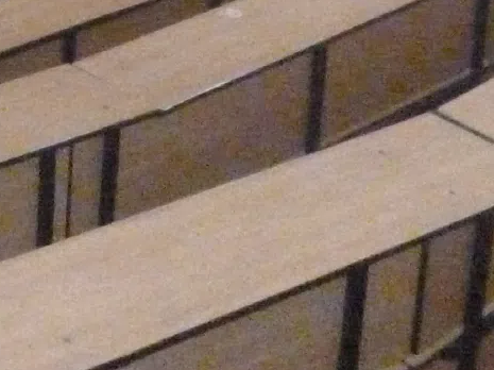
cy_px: -406
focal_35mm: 124
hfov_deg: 15.2
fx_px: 1768
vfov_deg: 10.8
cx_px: -152
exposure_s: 1/60
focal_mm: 4.3
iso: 1600
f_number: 2.5
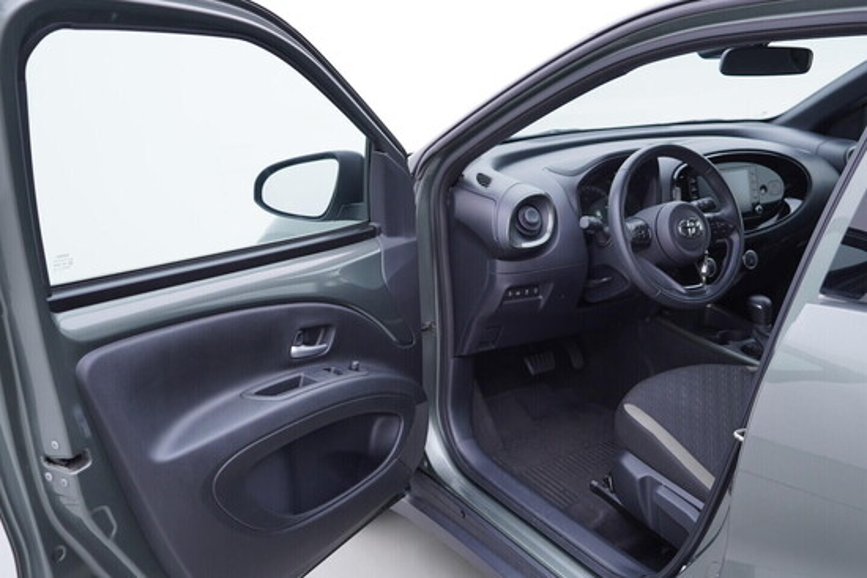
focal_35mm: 36
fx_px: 867
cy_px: 289
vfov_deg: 36.9
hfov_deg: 53.1
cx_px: 434
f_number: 3.2
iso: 125
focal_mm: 24
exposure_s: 1/50
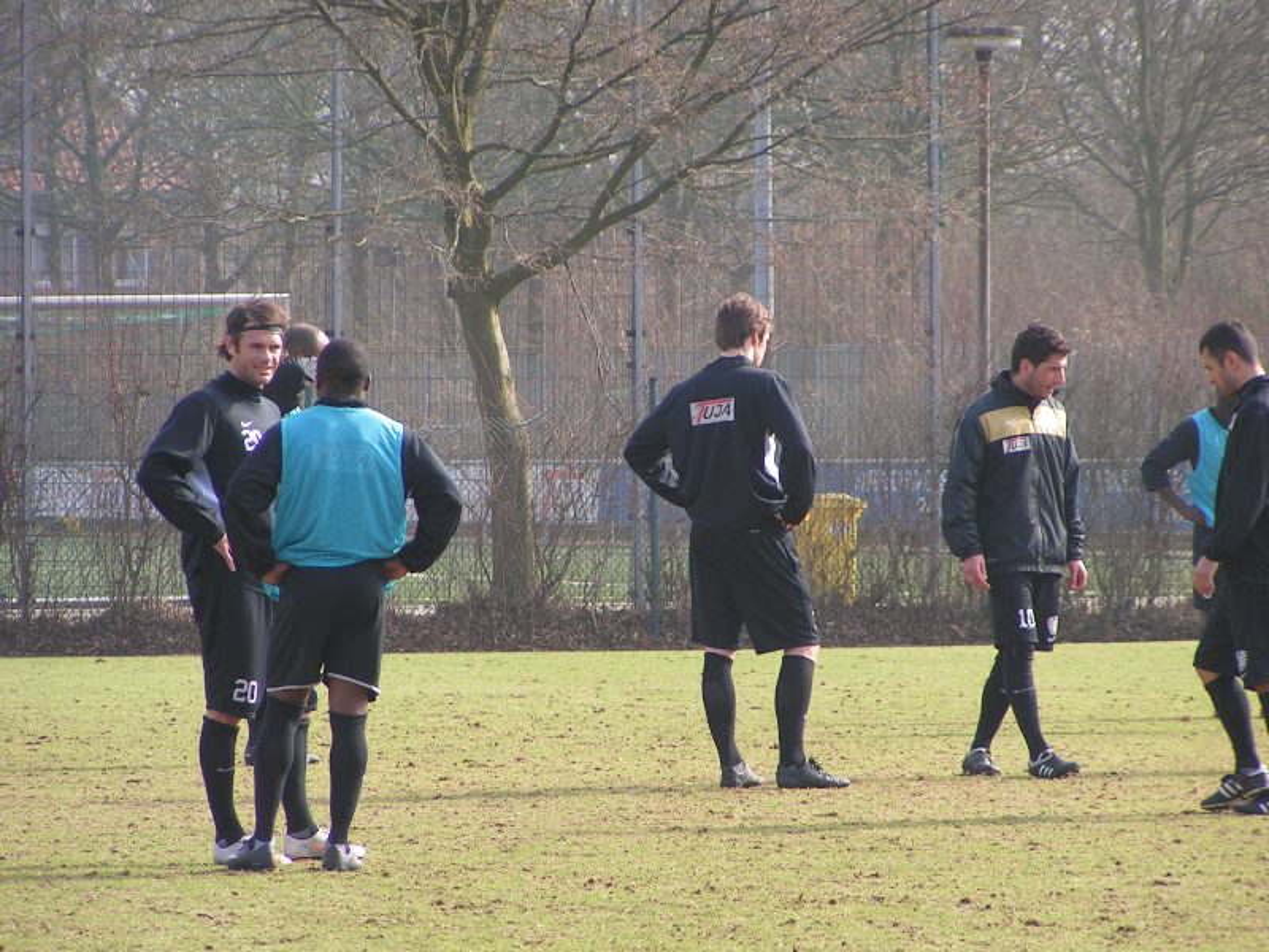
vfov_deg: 5.3
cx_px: 634
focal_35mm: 283
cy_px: 476
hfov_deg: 7.0
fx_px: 10375
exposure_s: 1/400
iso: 50
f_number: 3.5
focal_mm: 43.3
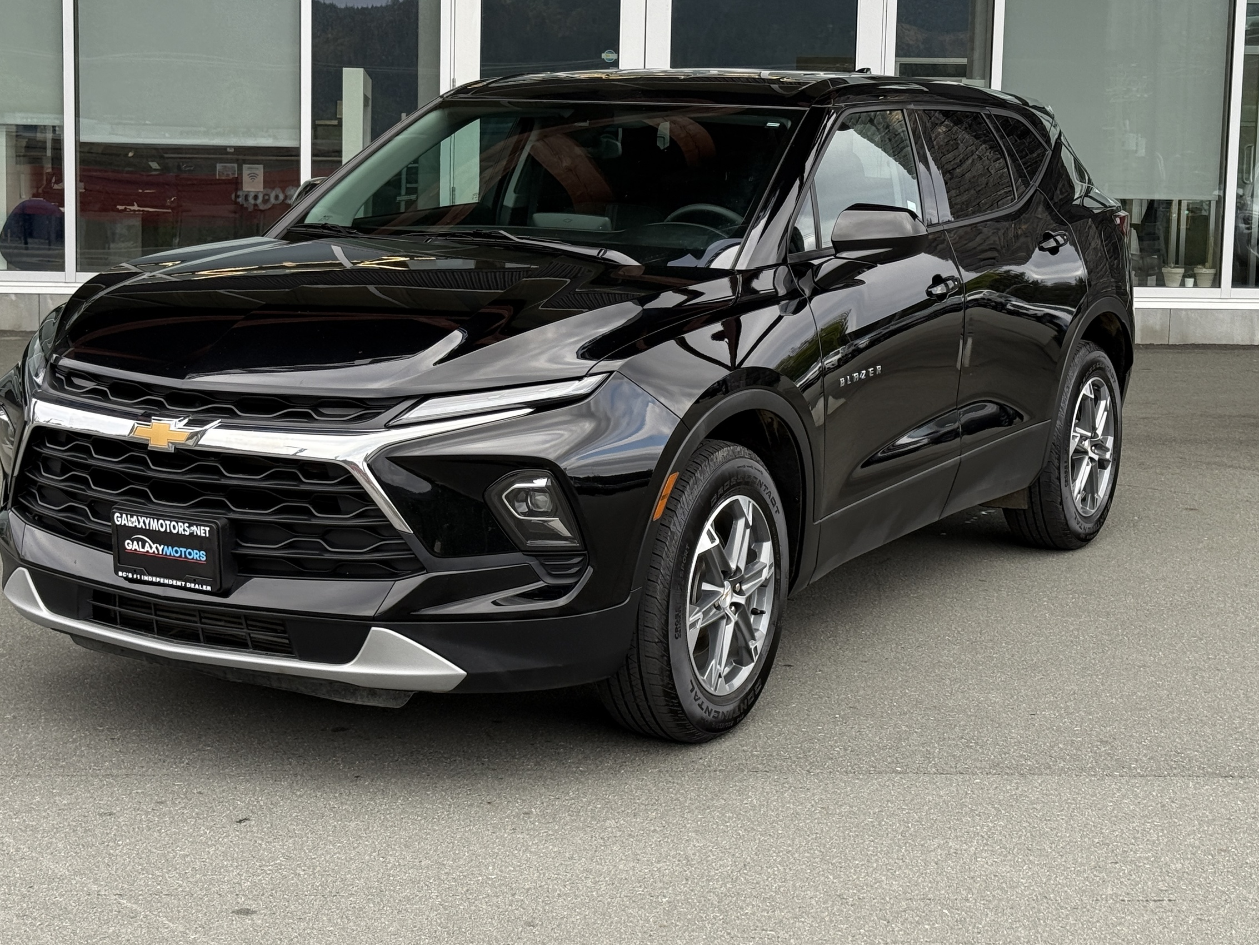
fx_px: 2219
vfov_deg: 24.0
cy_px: 364
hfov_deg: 31.7
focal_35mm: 61
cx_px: 560
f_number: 1.78
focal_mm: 6.76
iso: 64
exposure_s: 1/625
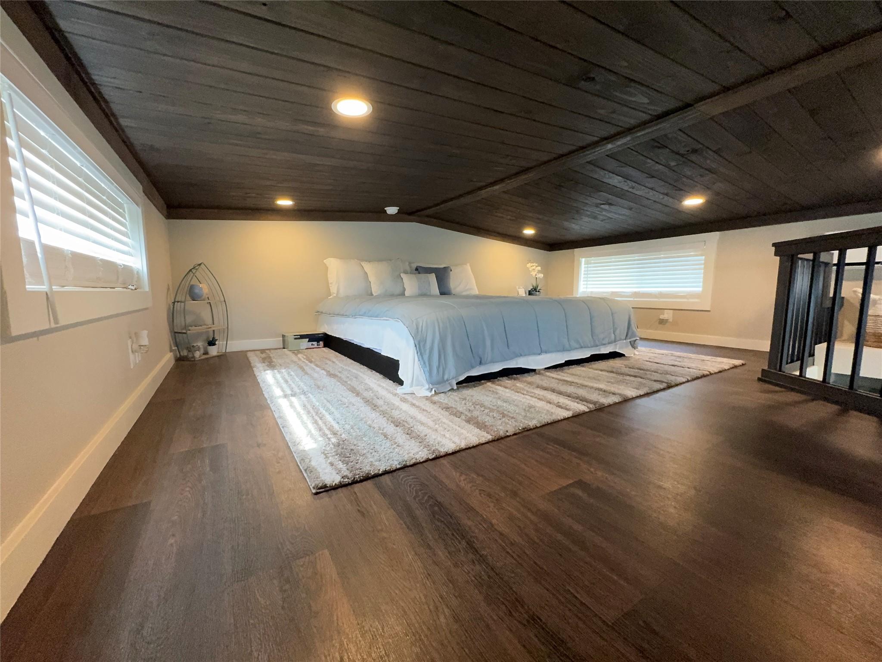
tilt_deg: -6.6
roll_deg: -0.1
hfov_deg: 102.1
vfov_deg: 85.7
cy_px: 331
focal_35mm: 14
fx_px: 357
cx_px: 441
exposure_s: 1/120
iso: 320
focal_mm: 2.22
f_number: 2.2
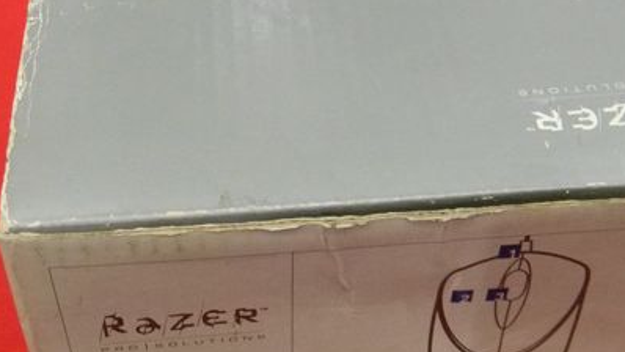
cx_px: 344
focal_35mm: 63
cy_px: 195
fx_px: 1044
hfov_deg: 33.3
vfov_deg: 19.1
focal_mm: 6.4
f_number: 3.7
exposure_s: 1/3.2
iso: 200
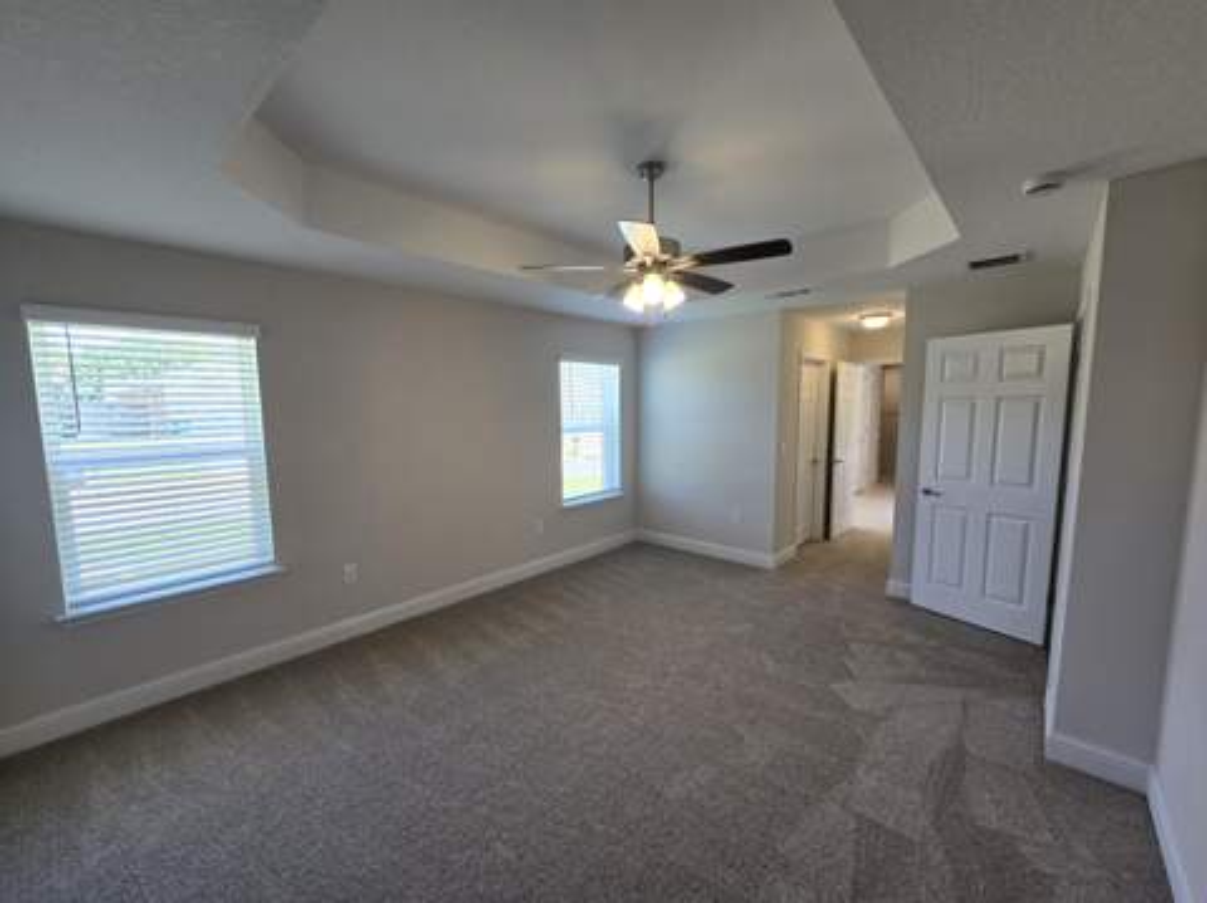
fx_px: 453
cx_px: 604
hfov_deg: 106.2
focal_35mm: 13
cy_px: 452
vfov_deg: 89.8
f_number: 2.2
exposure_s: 1/60
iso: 64
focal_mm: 2.2
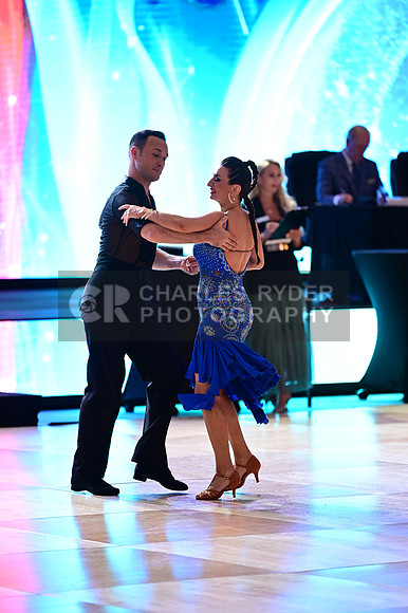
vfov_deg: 10.3
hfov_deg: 6.9
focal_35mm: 200
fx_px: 3404
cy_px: 306
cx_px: 204
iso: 2000
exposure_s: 1/400
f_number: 2.8
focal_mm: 200
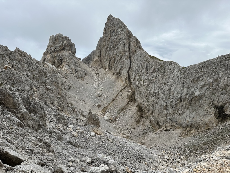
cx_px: 115
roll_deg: +0.5
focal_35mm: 24
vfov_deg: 56.8
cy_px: 86
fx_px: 159
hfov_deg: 71.6
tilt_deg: -0.5
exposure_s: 1/3861
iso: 80
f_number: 1.78
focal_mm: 6.86
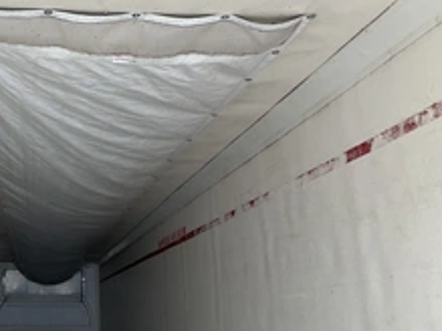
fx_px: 676
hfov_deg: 34.6
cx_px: 65
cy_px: 93
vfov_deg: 27.2
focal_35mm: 53
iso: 20
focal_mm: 3
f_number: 1.8
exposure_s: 1/122
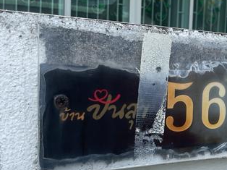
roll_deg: -2.3
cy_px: 102
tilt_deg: -6.0
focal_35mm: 61
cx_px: 199
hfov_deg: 30.5
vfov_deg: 24.0
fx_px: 400
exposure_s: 1/524
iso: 16
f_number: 1.8
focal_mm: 3
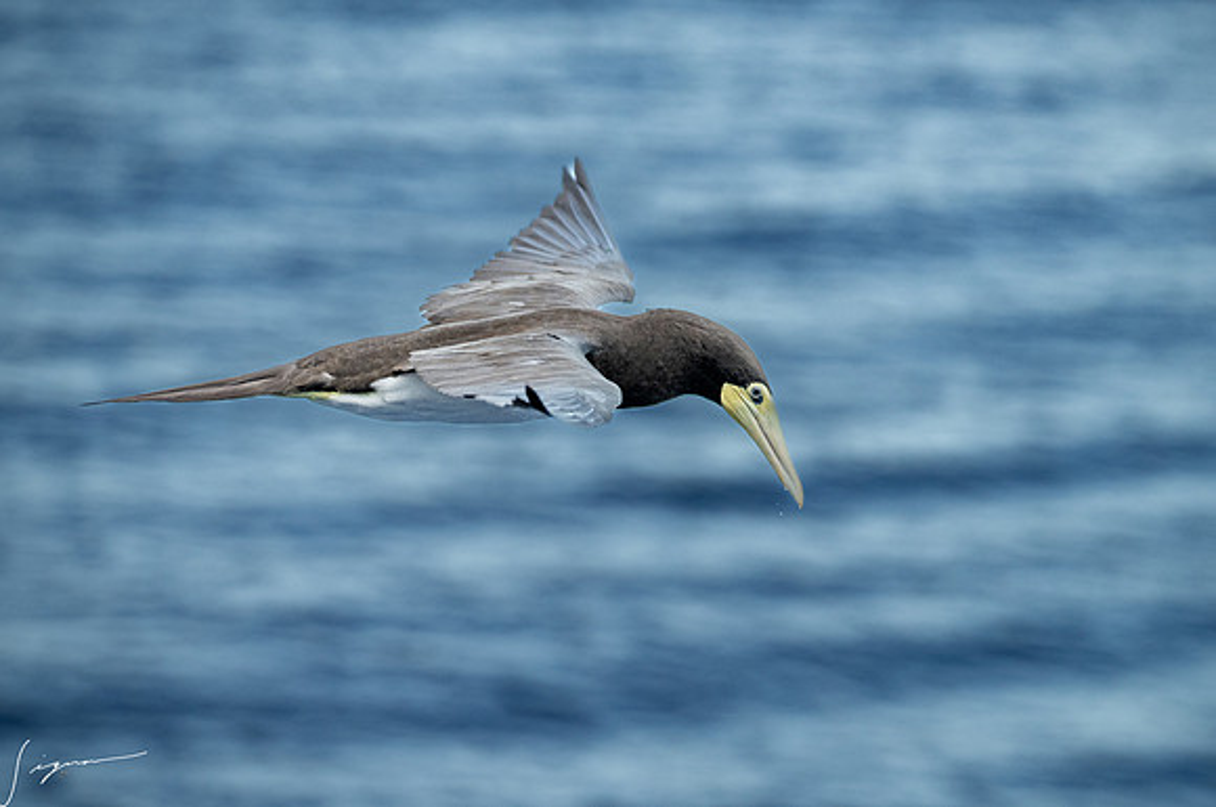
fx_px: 12672
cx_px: 685
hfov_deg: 5.5
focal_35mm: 376
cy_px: 504
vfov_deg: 3.6
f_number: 5.6
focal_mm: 260
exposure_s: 1/2000
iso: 1000
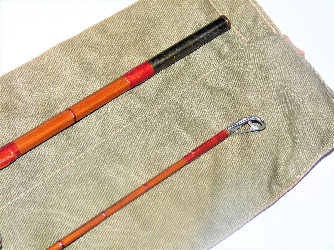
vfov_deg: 12.1
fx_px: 1177
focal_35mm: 122
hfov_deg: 16.1
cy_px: 125
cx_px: 167
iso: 100
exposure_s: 1/40
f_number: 3.6
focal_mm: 21.6
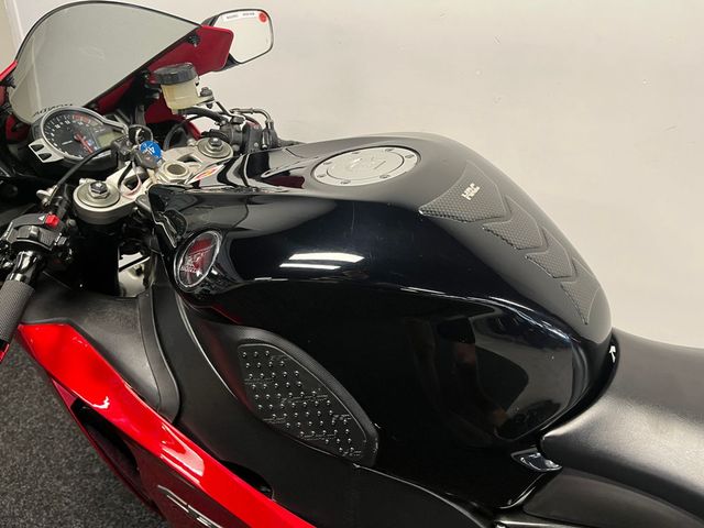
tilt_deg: -26.0
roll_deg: -1.9
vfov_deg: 53.1
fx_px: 529
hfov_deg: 67.3
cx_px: 352
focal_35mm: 26
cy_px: 264
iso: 125
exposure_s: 1/50
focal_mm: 5.1
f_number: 1.6
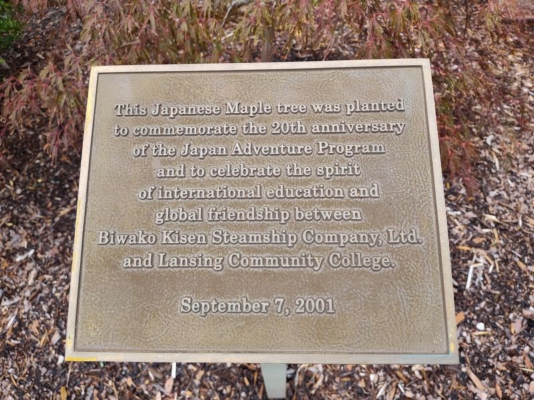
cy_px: 200
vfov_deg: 58.9
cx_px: 267
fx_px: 355
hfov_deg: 73.9
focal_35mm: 23
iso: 100
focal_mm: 5.56
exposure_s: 1/264
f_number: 1.8
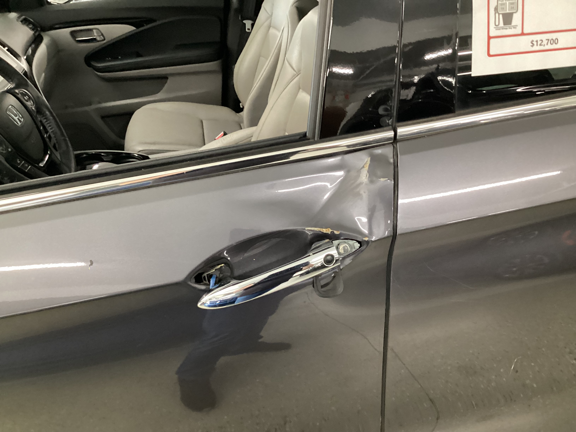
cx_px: 288
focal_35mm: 31
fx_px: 516
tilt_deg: -33.4
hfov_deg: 58.4
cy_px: 216
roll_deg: +4.3
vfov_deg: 45.4
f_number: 2.4
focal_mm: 3.3
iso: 400
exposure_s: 1/33
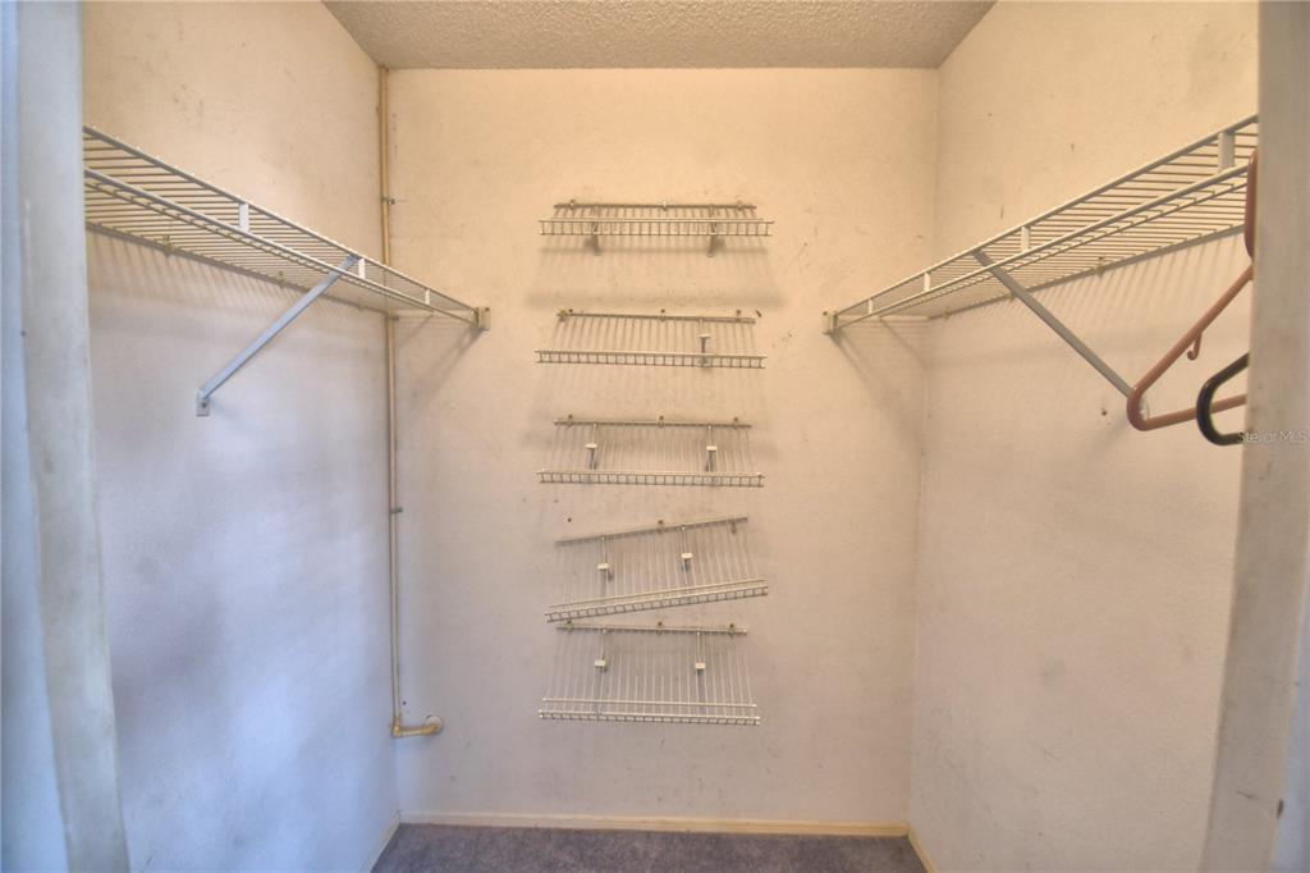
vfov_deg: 77.3
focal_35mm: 15
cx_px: 655
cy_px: 436
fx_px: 546
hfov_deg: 100.4
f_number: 4.5
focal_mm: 10
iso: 400
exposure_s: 1/40
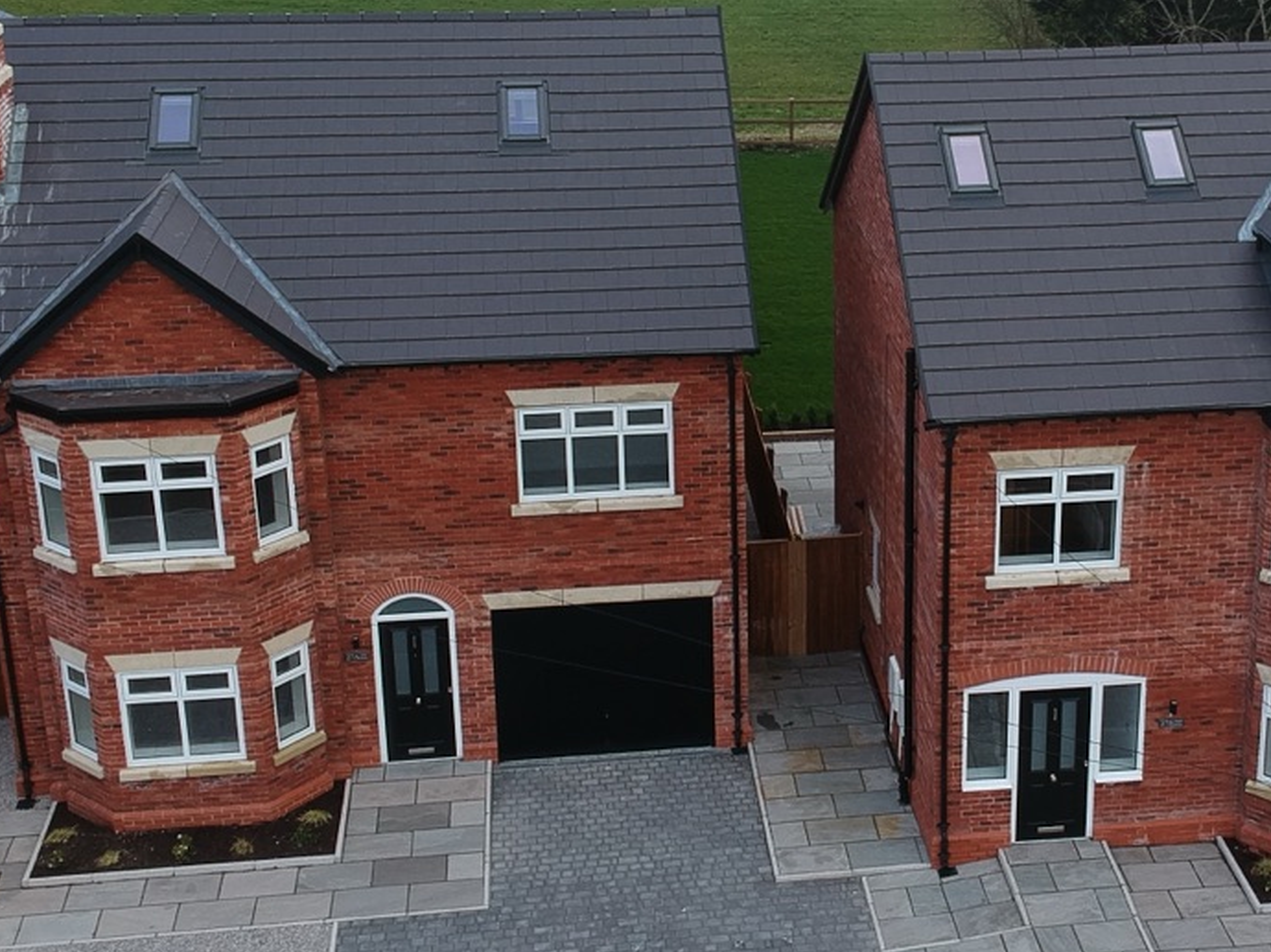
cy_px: 453
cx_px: 831
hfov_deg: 33.0
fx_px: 2129
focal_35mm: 58
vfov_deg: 25.2
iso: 100
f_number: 2.6
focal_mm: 4.49
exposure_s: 1/500
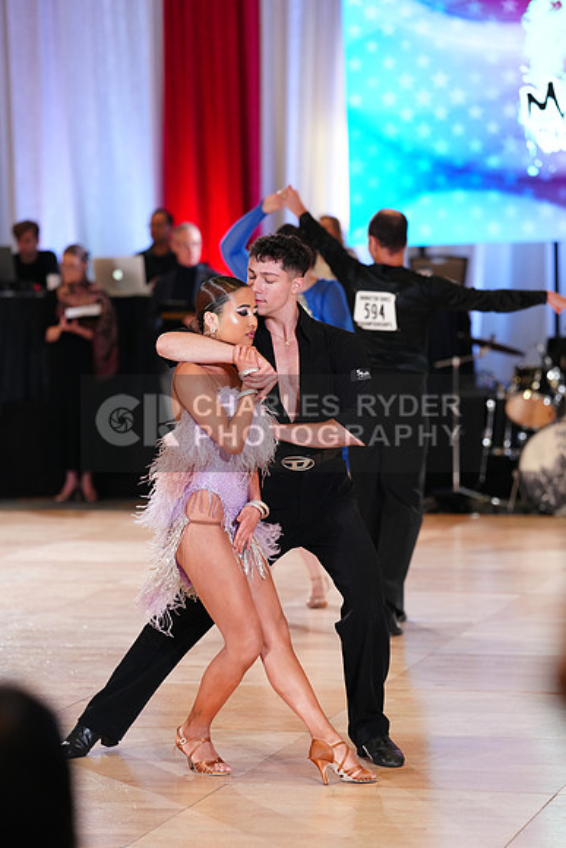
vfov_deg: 16.5
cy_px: 424
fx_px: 2922
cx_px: 283
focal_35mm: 124
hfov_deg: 11.1
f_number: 2.8
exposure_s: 1/320
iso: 1600
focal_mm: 124
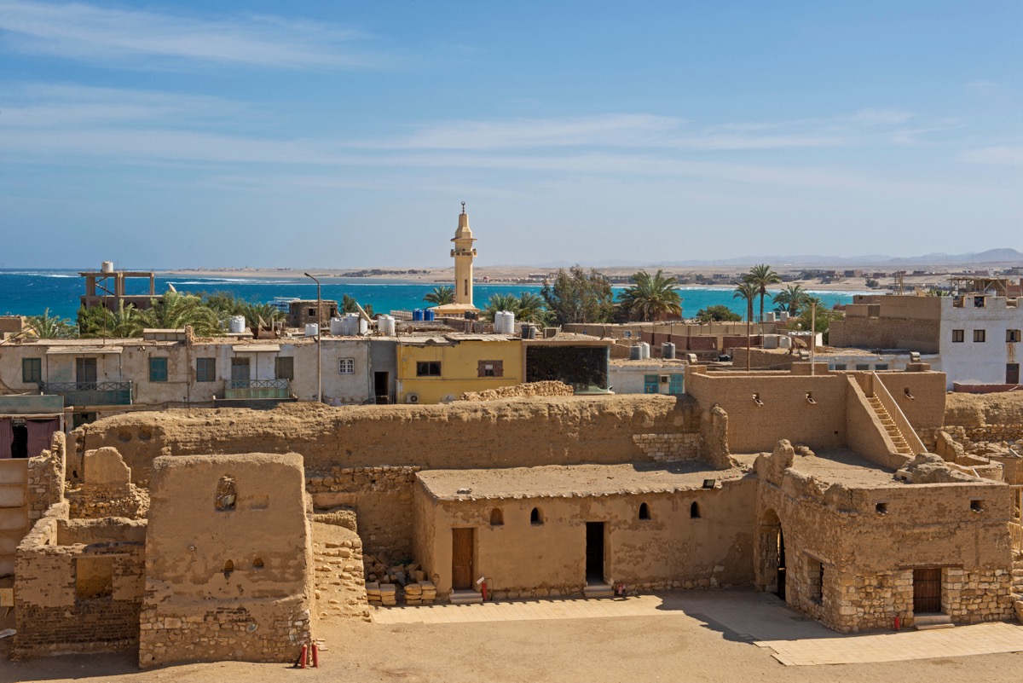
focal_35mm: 52
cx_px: 512
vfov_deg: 26.0
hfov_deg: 38.2
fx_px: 1478
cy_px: 342
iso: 50
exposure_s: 1/80
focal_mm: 52
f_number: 16
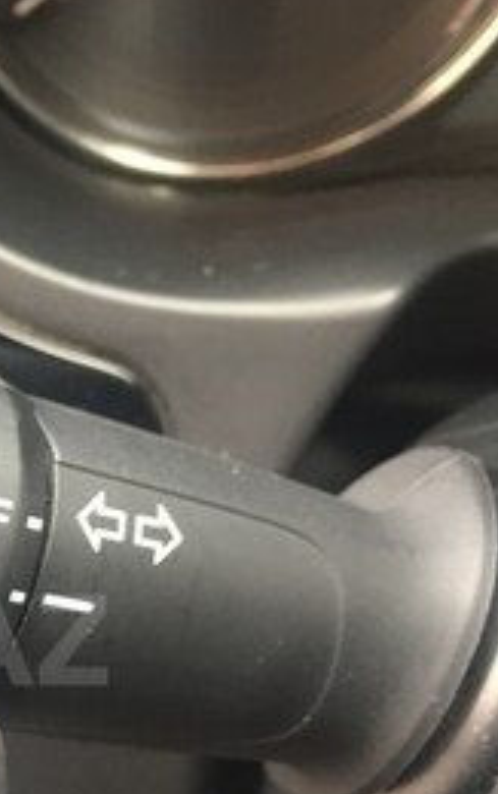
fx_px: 1690
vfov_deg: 26.0
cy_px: 640
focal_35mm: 78
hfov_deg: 15.7
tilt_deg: -46.9
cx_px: -205
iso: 80
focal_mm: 4.15
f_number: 2.2
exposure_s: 1/33
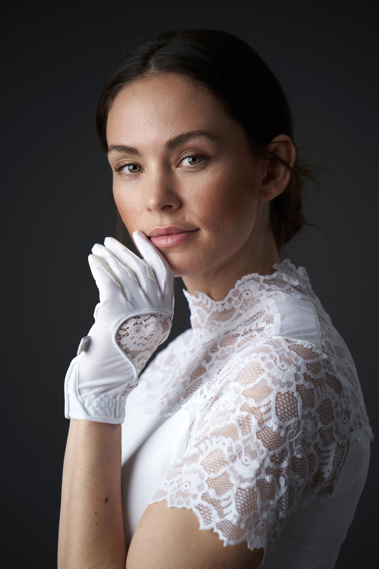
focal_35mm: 85
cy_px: 284
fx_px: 1342
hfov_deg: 16.1
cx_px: 190
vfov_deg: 23.9
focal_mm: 85
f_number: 3.5
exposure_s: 1/200
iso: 80
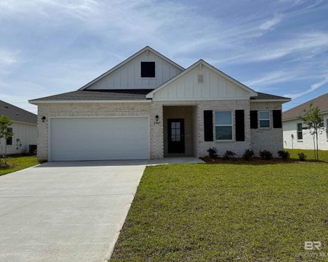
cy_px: 130
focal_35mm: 26
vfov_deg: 54.9
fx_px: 252
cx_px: 161
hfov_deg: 66.1
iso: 80
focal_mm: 6.76
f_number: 1.78
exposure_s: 1/9091
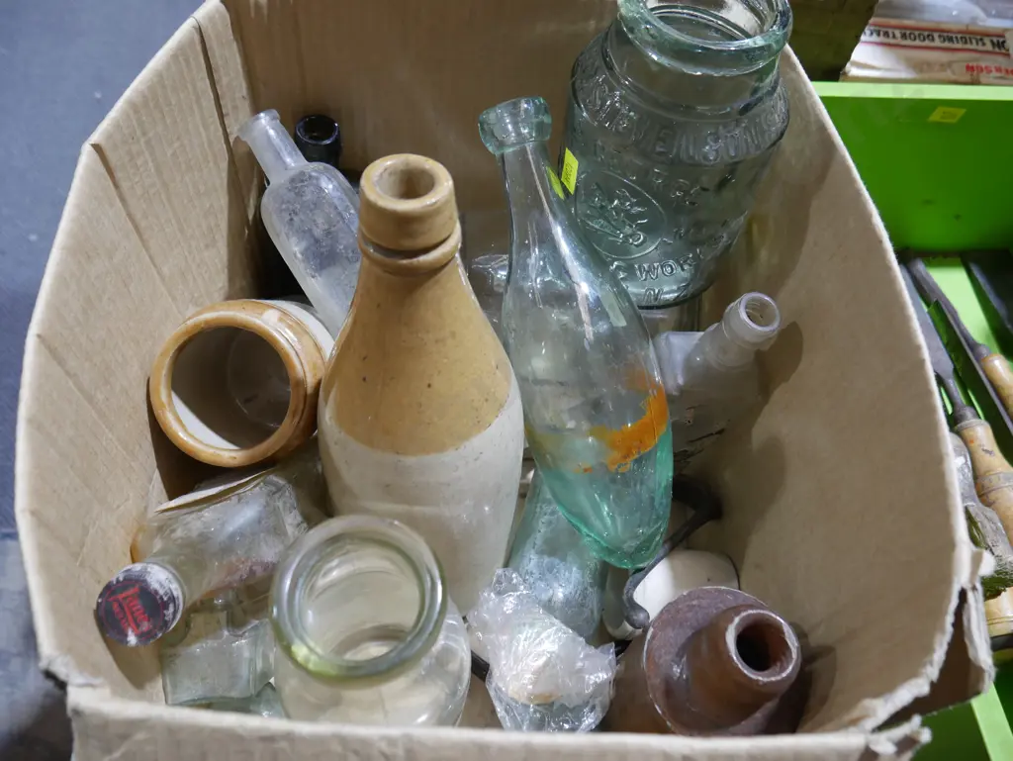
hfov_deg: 63.4
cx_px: 506
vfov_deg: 49.8
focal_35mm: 28
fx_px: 820
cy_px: 380
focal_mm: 14
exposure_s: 1/60
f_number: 4.5
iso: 640
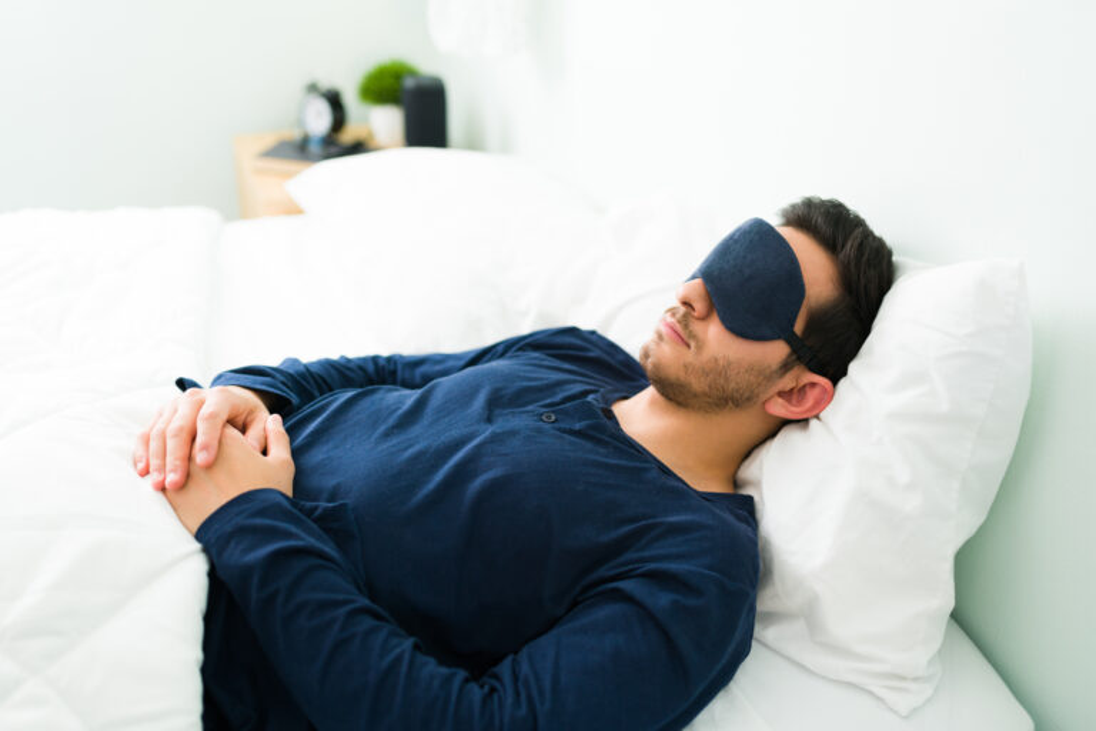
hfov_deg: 54.4
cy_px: 366
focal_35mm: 35
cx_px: 548
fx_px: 1065
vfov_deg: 37.9
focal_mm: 35
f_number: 1.8
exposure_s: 1/160
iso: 400
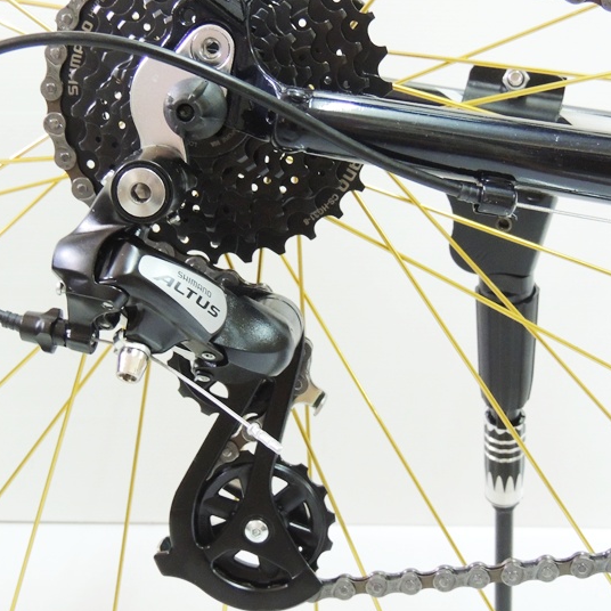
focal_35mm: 62
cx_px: 250
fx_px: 1238
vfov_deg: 27.7
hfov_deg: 27.7
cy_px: 283
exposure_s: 1/13
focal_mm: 8.3
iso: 720
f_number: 3.5
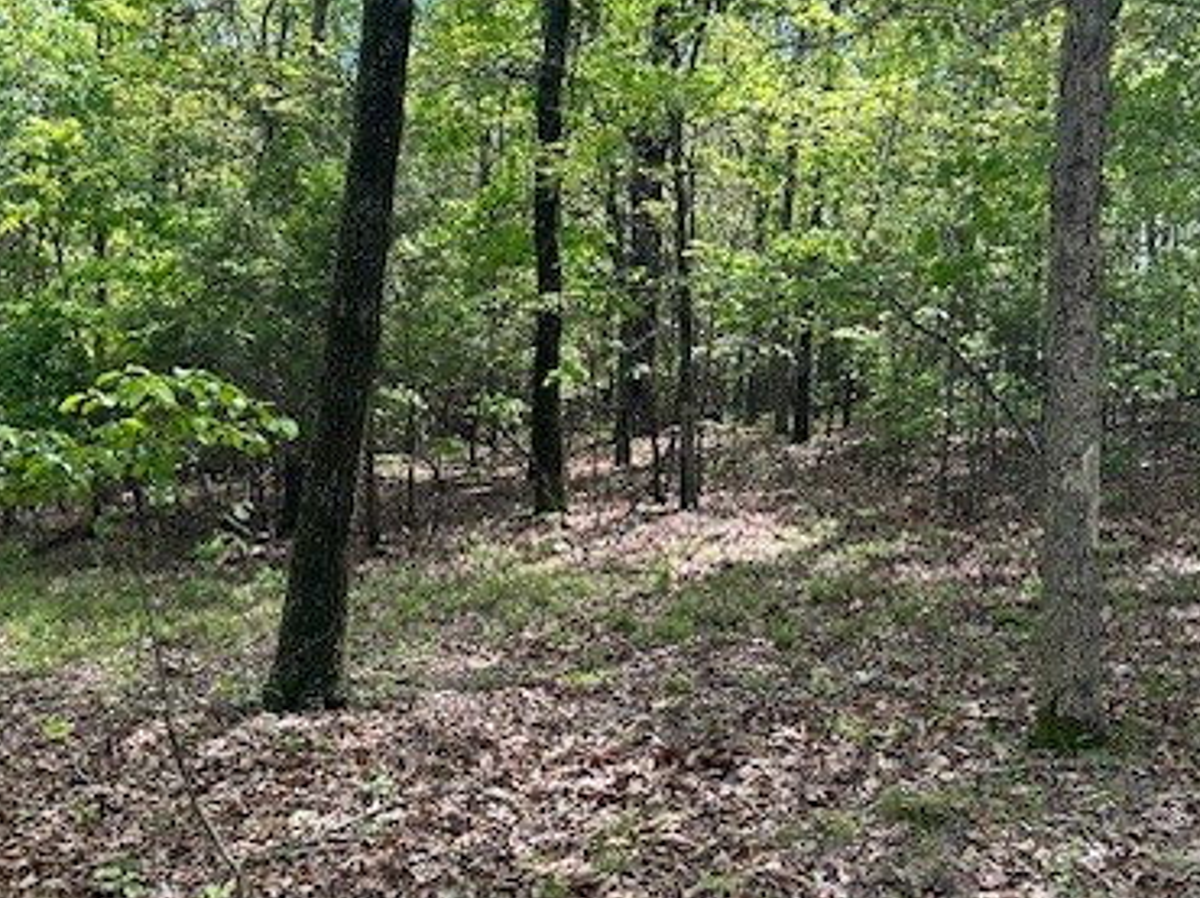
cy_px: 499
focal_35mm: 45
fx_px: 1559
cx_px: 551
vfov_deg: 32.1
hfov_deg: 42.1
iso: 50
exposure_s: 1/617
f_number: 1.5
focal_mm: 5.7
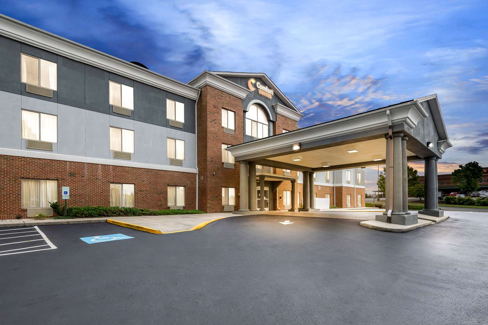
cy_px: 162
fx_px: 190
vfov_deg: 81.2
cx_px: 244
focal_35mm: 14
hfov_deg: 104.3
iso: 250
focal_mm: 14
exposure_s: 1/80
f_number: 8
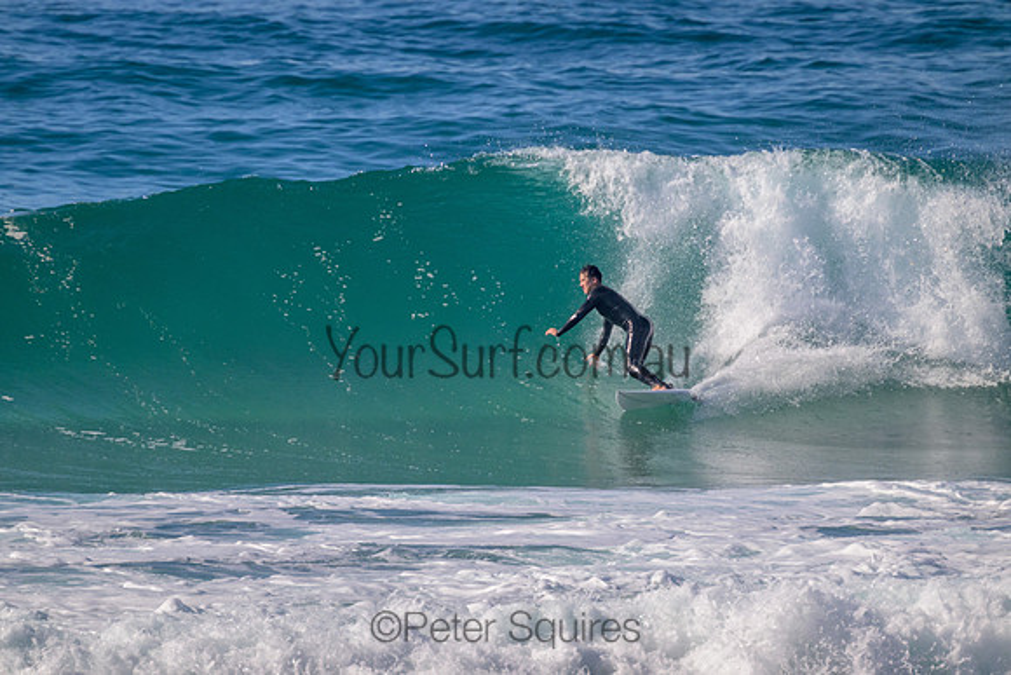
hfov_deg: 2.6
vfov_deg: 1.7
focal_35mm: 800
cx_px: 506
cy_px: 338
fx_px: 22471
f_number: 11
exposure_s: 1/2000
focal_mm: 800
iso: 1250
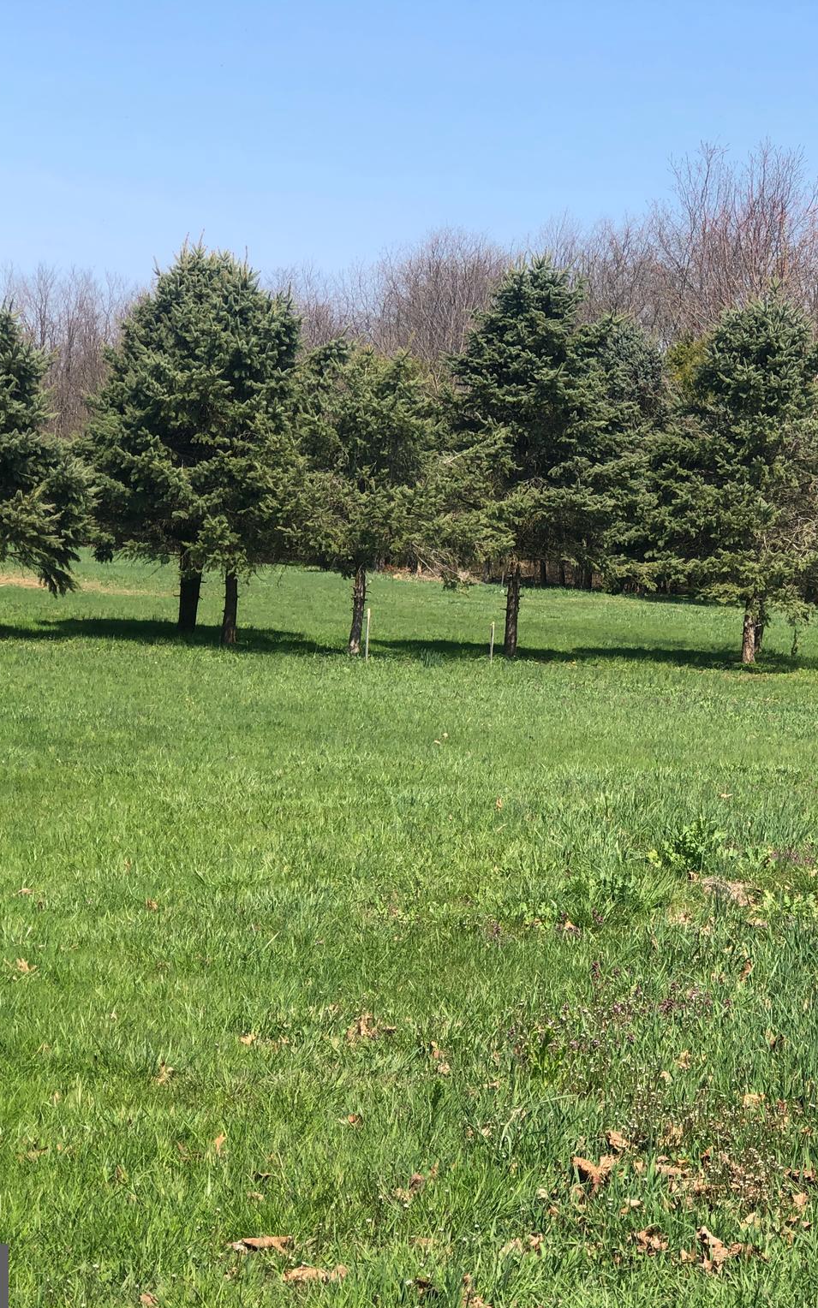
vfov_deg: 25.5
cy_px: 657
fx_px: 2889
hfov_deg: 16.0
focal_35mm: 81
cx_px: 672
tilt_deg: -0.5
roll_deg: -4.3
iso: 20
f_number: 2.8
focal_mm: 6.6
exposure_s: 1/510
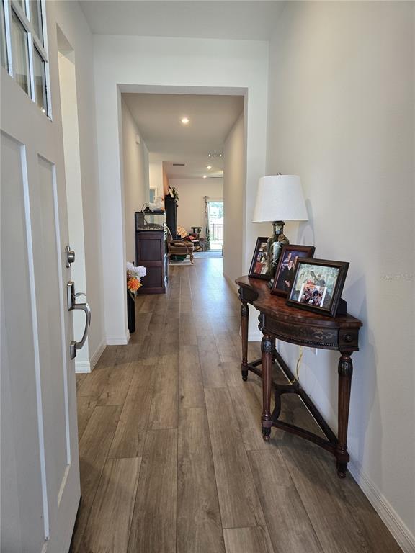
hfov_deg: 58.9
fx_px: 368
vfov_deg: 73.9
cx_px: 208
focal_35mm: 23
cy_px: 276
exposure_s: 1/120
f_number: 1.8
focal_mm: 5.4
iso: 160
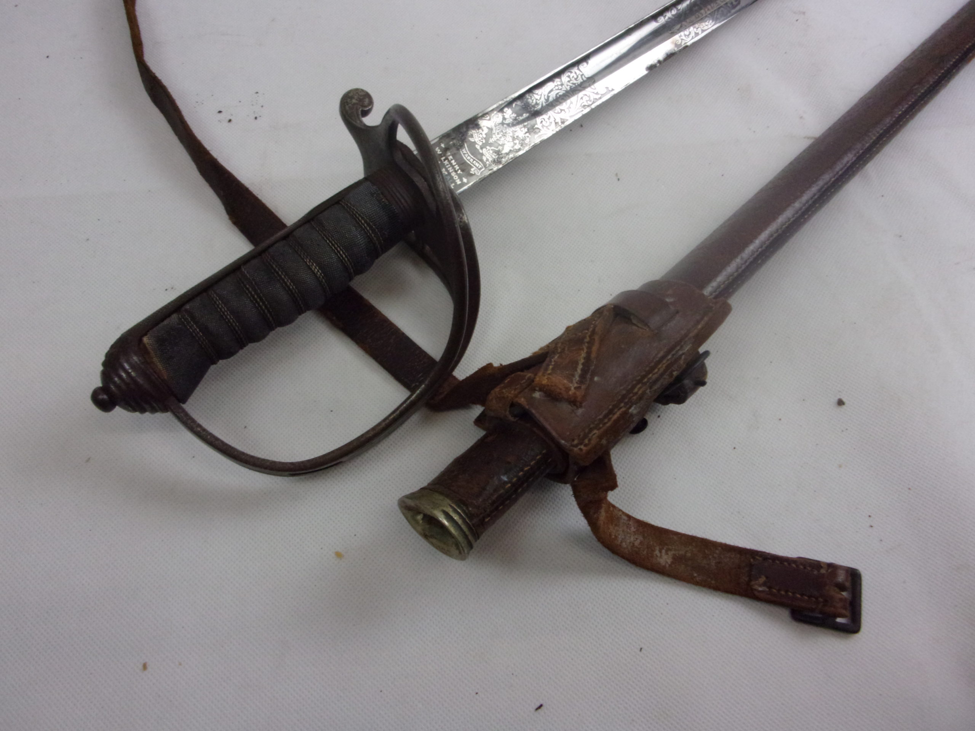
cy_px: 366
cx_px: 488
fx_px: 789
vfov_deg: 49.7
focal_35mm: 28
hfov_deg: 63.4
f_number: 3.9
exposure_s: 1/125
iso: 354
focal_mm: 5.1
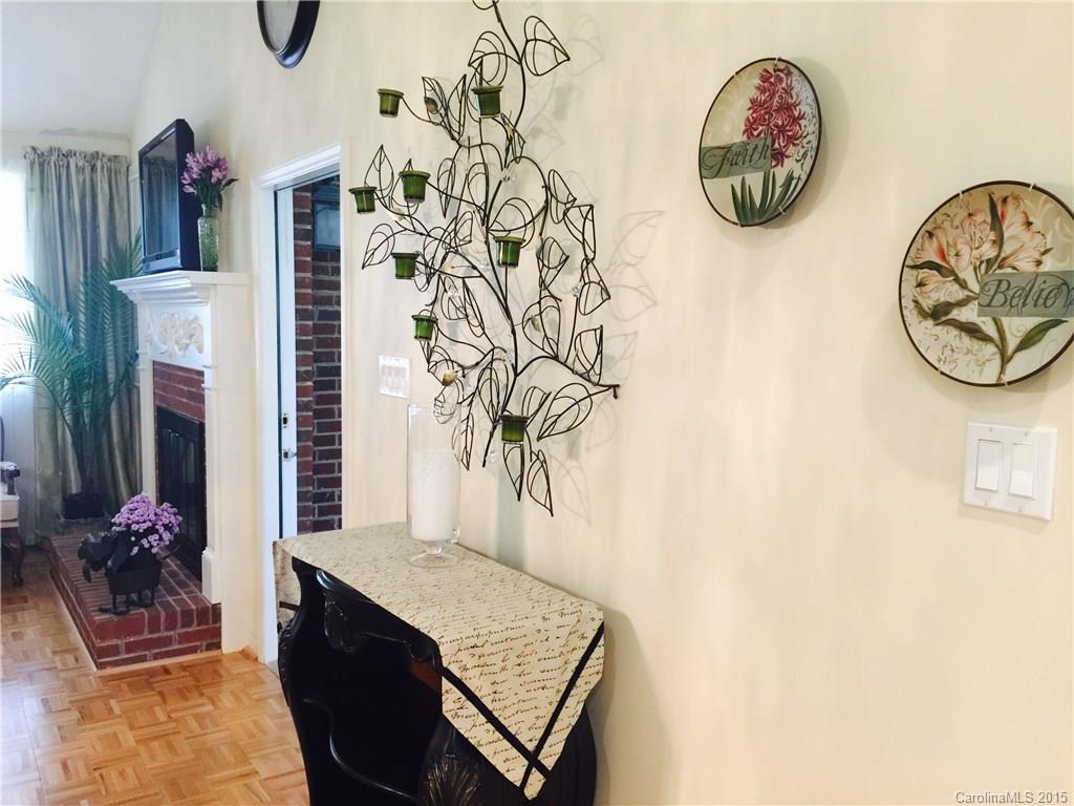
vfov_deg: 48.2
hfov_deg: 61.7
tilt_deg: -4.8
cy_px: 403
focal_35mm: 29
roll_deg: -2.2
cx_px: 537
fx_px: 900
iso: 100
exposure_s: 1/15
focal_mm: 4.15
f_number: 2.2
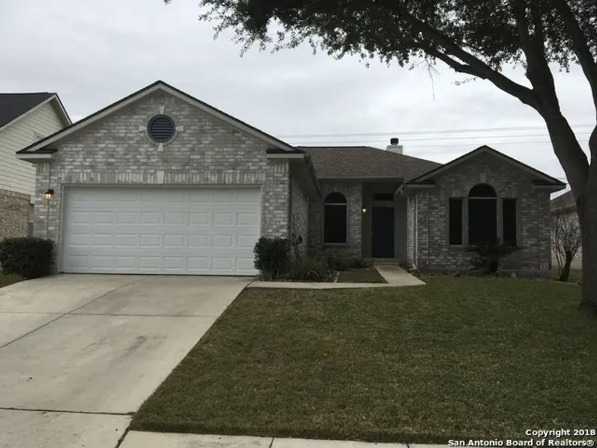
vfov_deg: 48.2
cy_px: 224
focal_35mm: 29
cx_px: 298
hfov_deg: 61.7
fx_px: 500
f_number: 2.2
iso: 25
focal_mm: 4.15
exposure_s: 1/1425
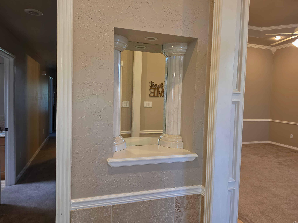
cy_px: 112
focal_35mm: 23
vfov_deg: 58.9
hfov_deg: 73.9
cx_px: 149
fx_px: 198
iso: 200
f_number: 1.4
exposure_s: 1/120
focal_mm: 6.5
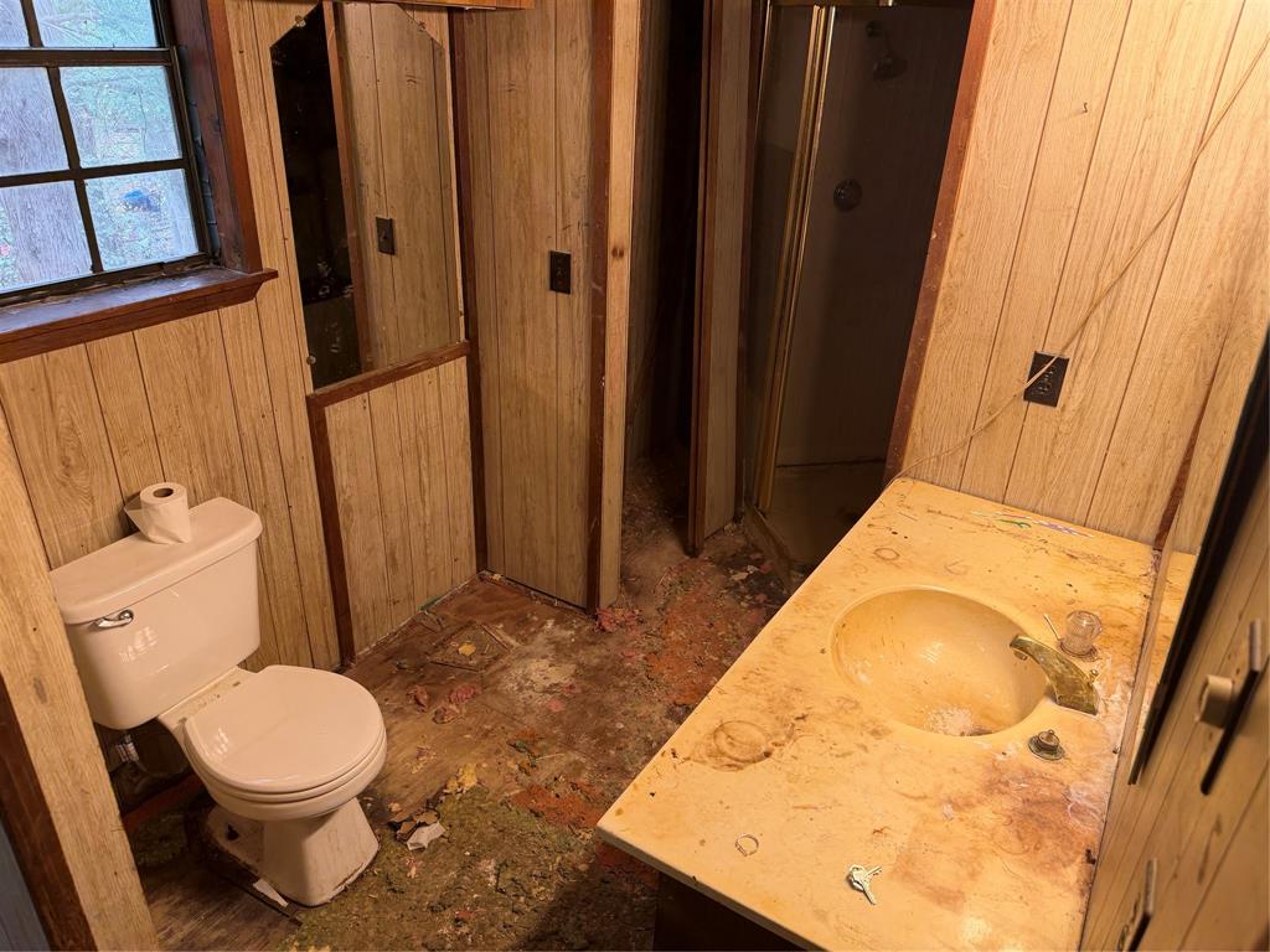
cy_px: 476
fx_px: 881
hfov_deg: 71.6
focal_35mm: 24
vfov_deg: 56.8
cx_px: 635
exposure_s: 1/120
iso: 200
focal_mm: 6.76
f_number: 1.78
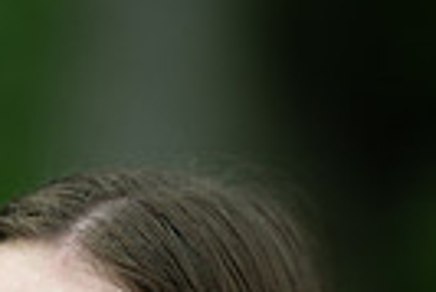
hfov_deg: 7.1
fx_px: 3492
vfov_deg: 4.7
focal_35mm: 288
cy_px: 732
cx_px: 56
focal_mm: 85
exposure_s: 1/320
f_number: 1.2
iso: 80
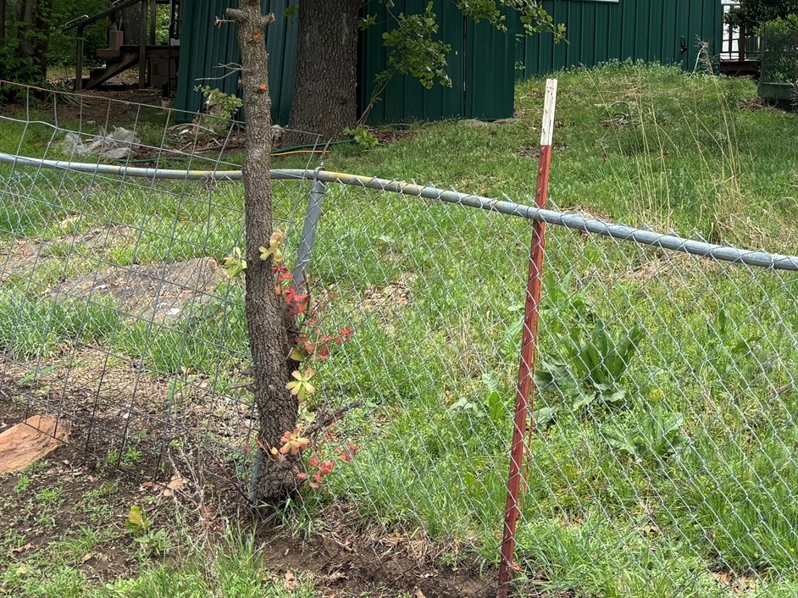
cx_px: 612
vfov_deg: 26.7
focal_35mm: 53
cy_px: 72
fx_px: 1221
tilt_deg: +1.9
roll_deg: -2.4
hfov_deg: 35.3
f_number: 1.6
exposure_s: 1/1139
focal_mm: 5.96
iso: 50
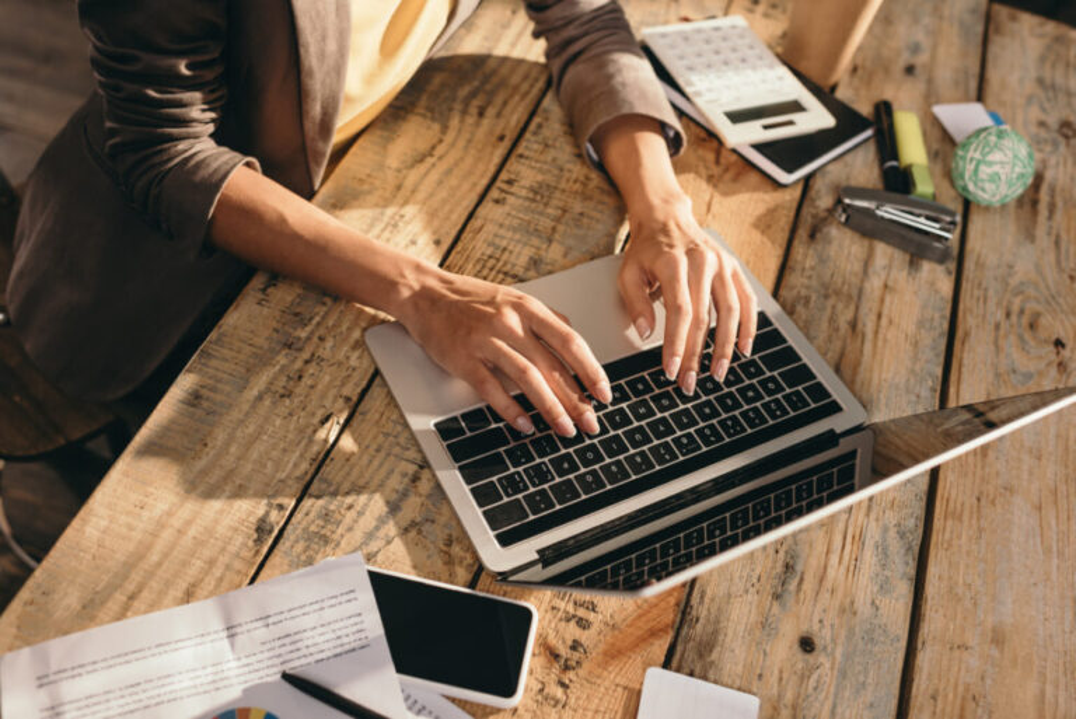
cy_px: 360
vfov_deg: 37.9
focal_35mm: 35
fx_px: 1047
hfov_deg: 54.4
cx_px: 538
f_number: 3.5
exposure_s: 1/200
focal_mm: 35
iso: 200
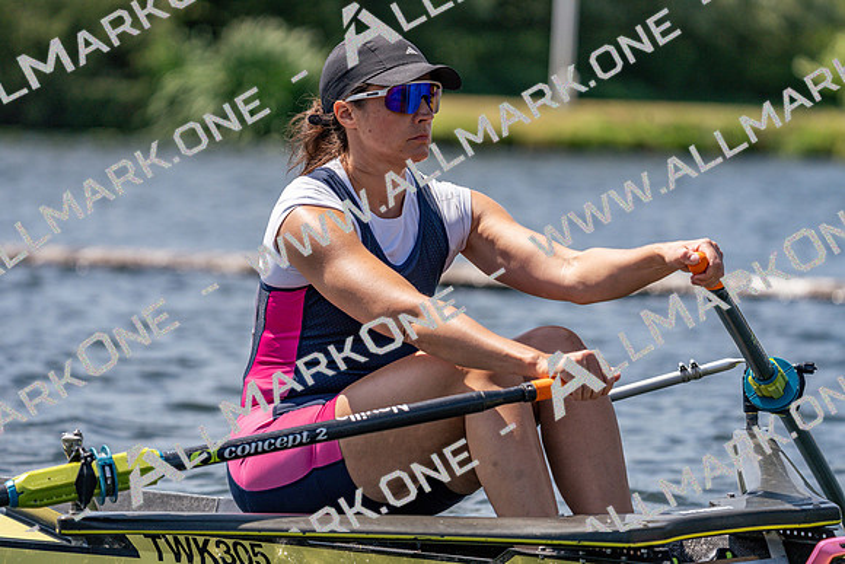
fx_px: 6714
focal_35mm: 286
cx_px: 422
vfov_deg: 4.8
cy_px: 282
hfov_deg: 7.2
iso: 320
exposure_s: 1/2000
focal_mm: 286
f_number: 5.6
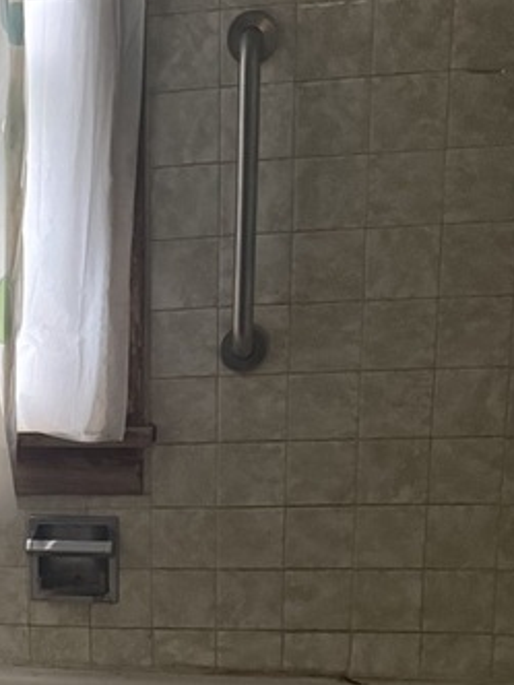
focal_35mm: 78
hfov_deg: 17.8
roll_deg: +3.4
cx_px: -140
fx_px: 1544
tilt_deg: -21.0
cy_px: 668
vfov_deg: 24.0
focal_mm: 6.76
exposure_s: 1/40
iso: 800
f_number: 1.78
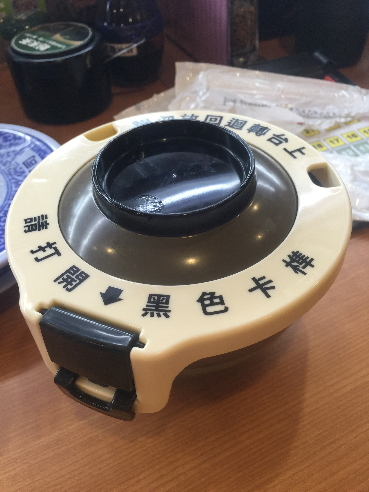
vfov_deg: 61.7
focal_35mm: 29
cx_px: 184
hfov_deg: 48.2
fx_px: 412
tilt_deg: -46.5
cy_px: 246
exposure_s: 1/40
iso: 32
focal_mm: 4.15
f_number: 2.2
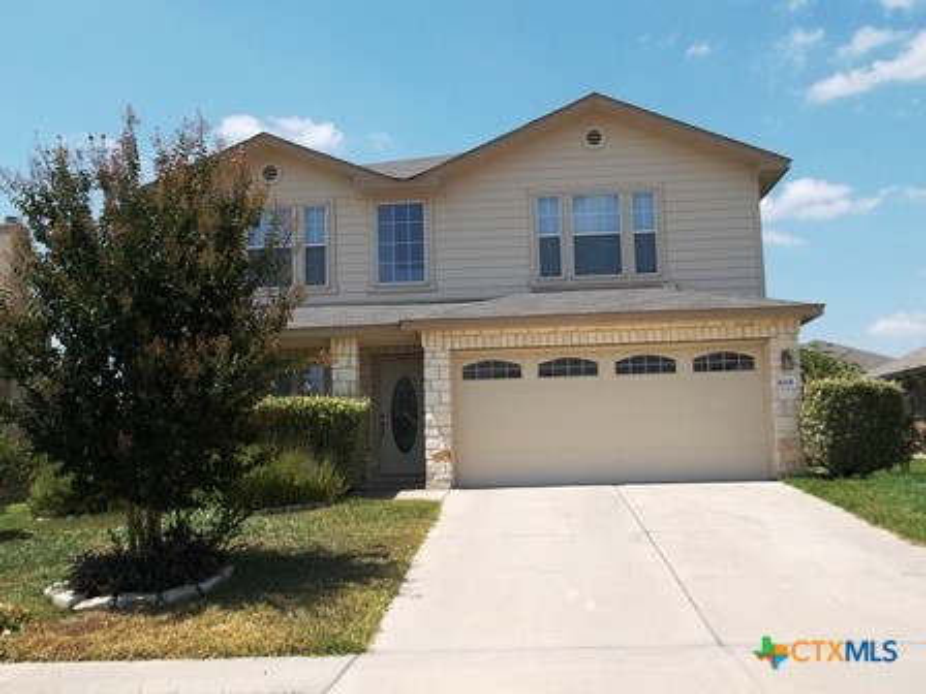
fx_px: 883
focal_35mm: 33
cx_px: 463
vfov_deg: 42.9
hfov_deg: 55.4
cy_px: 347
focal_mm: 5.9
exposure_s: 1/200
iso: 80
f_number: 8
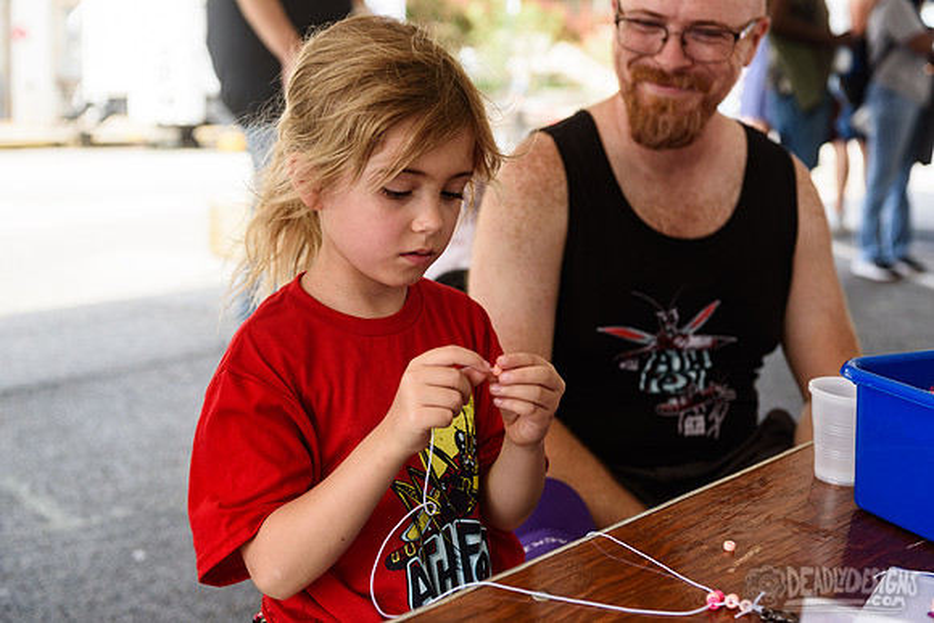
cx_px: 467
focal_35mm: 48
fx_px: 1246
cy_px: 312
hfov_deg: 41.1
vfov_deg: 28.1
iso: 200
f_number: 5
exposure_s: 1/400
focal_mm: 48
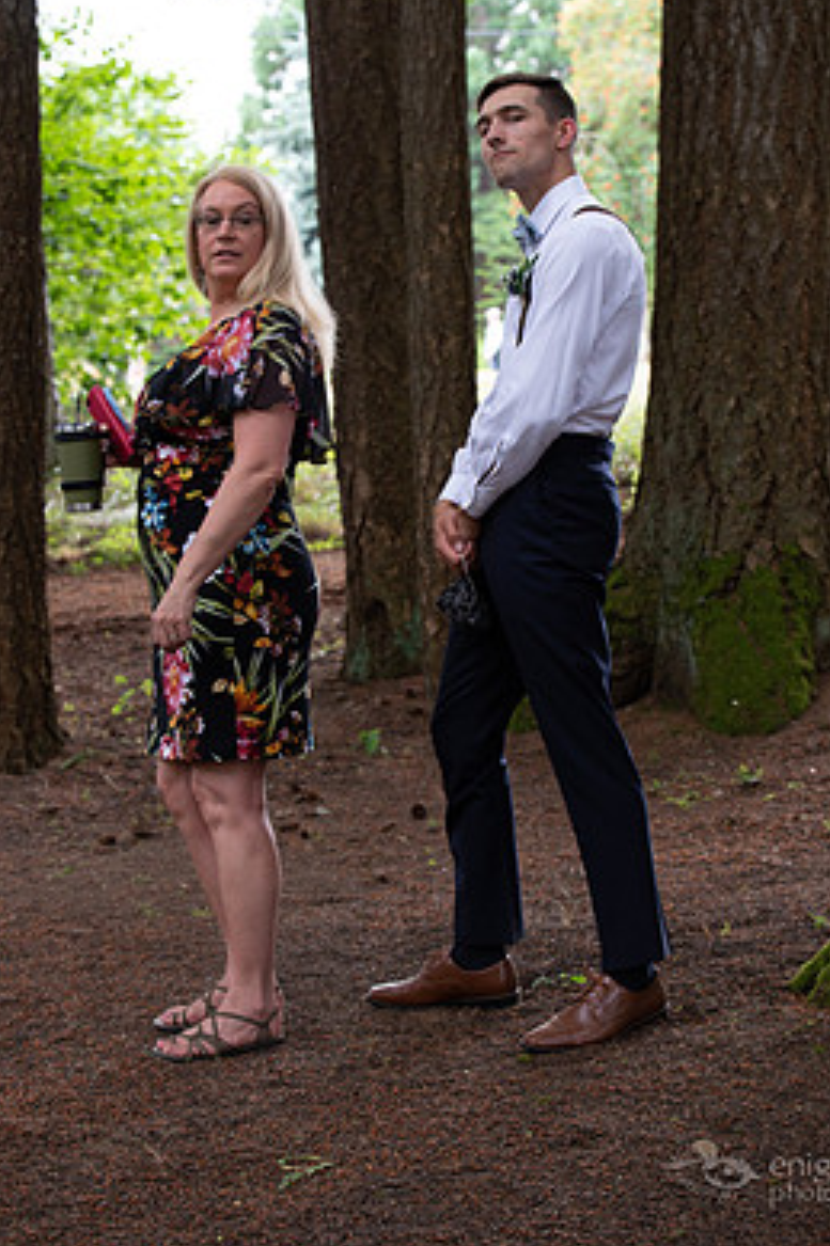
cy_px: 548
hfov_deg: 16.8
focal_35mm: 81
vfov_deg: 25.1
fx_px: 2804
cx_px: 468
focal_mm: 70
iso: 800
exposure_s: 1/125
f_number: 5.6
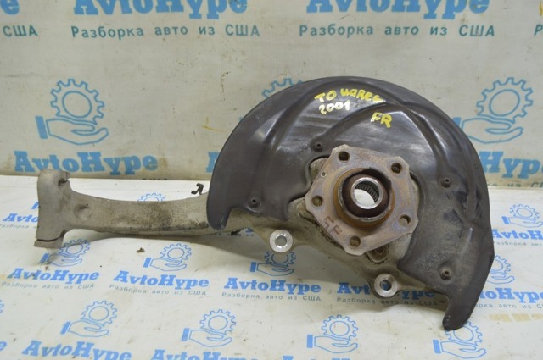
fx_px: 542
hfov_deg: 53.2
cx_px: 272
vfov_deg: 36.8
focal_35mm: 36
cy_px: 180
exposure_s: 1/20
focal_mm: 24
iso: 400
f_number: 5.6
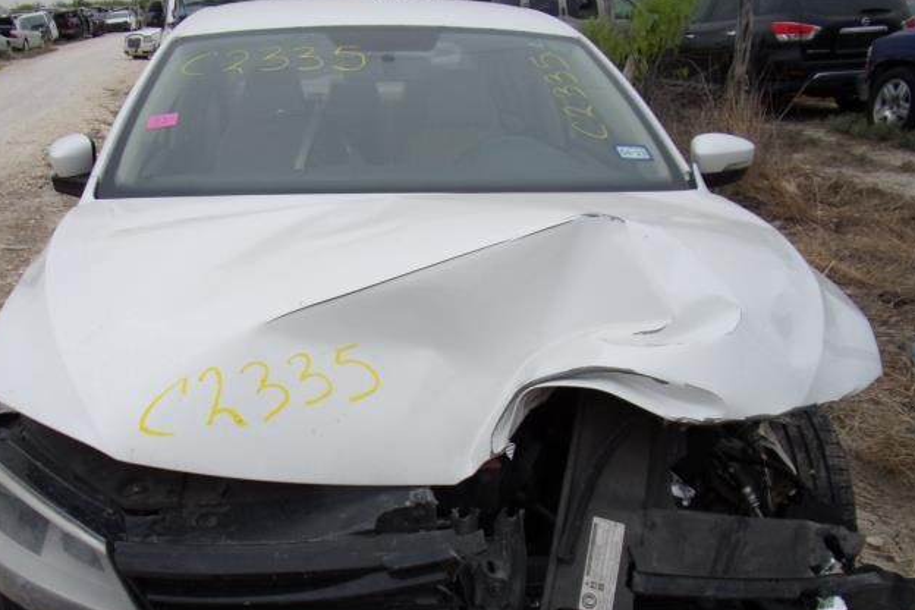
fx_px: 813
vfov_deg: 40.6
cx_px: 408
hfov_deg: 58.6
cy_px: 408
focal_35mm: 32
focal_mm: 4.3
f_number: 3.3
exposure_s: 1/240
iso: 80
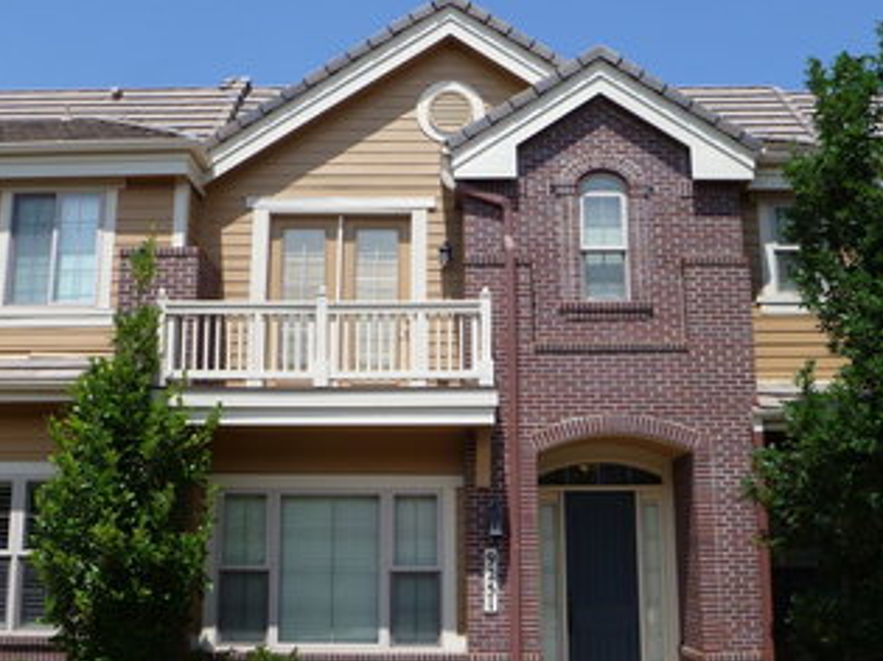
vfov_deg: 37.6
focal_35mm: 38
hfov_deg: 49.0
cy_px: 373
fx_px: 969
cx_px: 453
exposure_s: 1/800
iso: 80
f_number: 3.3
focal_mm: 5
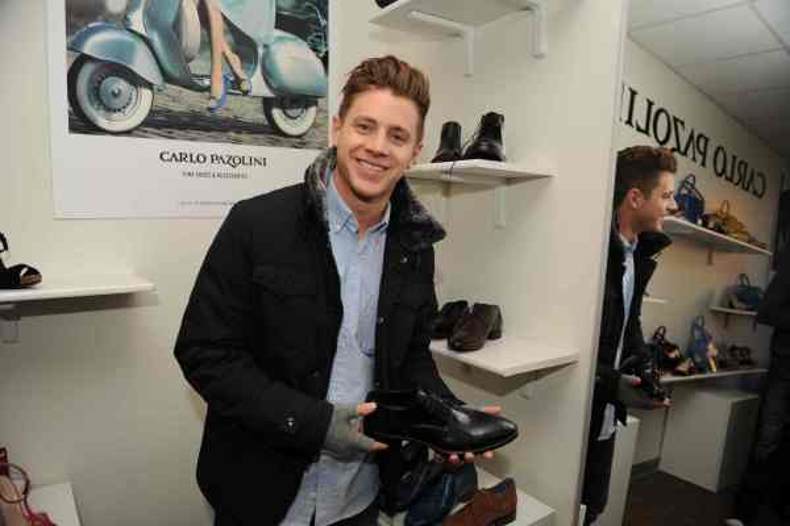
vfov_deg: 53.1
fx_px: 527
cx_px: 395
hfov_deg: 73.7
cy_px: 263
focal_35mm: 24
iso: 200
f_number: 2.8
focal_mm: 24
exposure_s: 1/250
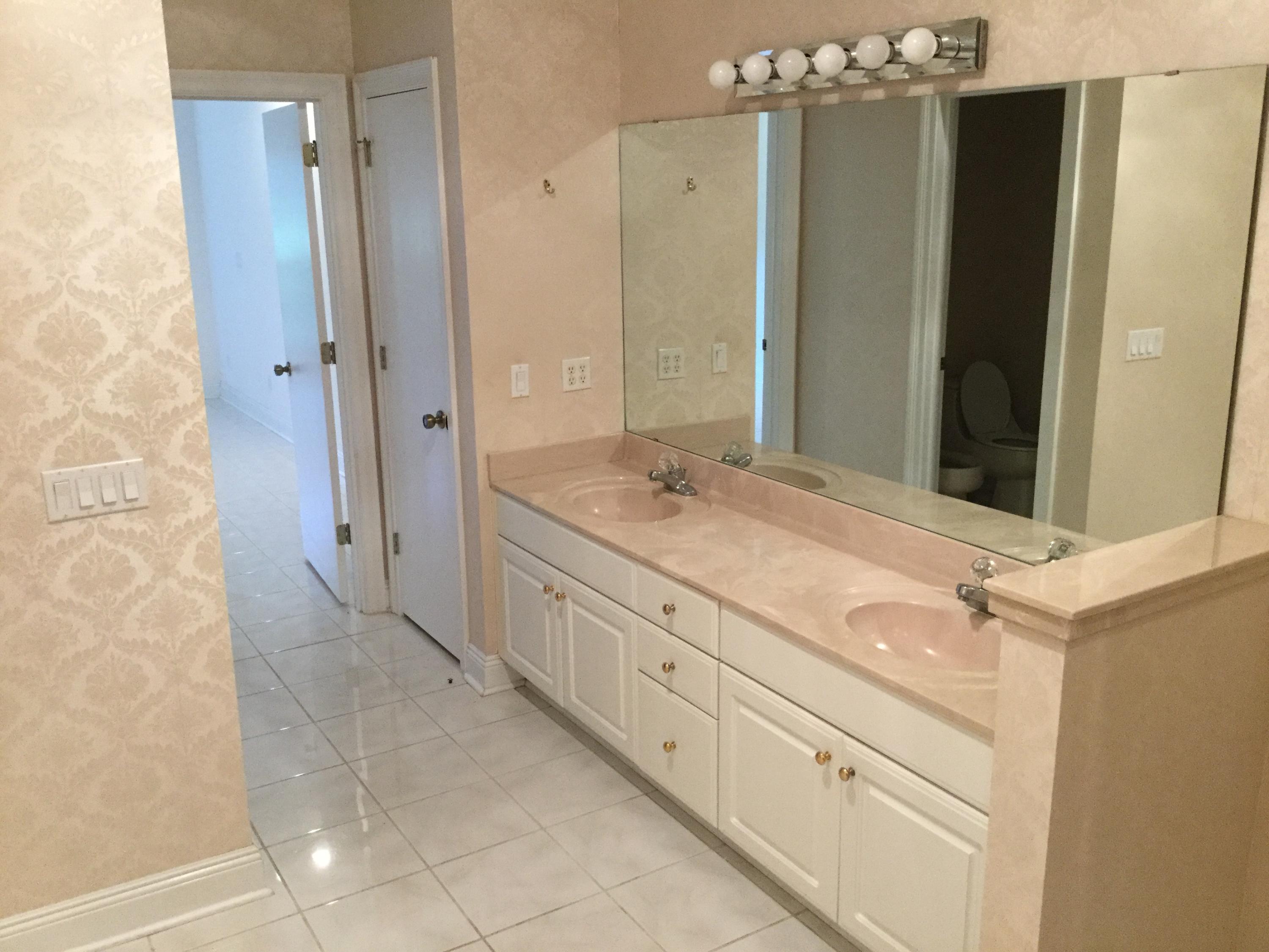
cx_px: 634
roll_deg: -0.1
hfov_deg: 58.4
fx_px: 1136
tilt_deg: -13.3
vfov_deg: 45.4
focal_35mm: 31
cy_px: 476
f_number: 2.4
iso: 160
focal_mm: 3.3
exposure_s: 1/30
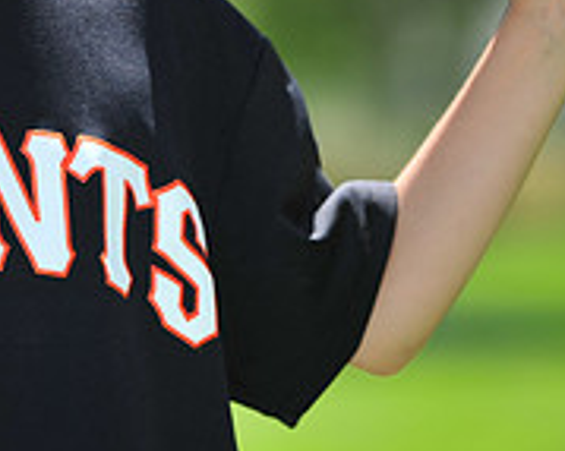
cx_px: -51
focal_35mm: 607
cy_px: -145
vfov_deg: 2.5
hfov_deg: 3.2
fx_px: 10145
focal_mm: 200
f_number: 4.5
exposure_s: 1/800
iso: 200
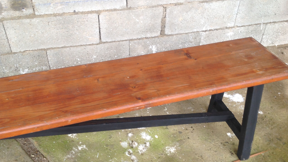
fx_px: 298
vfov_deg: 30.4
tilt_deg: -37.0
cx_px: 145
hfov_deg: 51.6
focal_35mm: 39
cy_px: 84
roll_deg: -2.3
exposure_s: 1/17
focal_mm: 4.28
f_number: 2.4
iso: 50
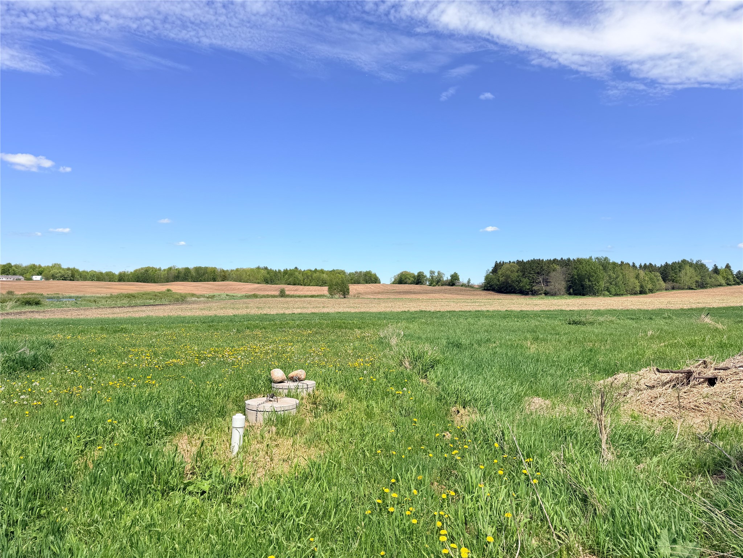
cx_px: 372
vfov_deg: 56.8
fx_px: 515
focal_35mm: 24
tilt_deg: +3.8
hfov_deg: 71.6
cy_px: 279
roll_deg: -1.0
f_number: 1.78
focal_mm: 6.76
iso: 80
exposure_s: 1/3145
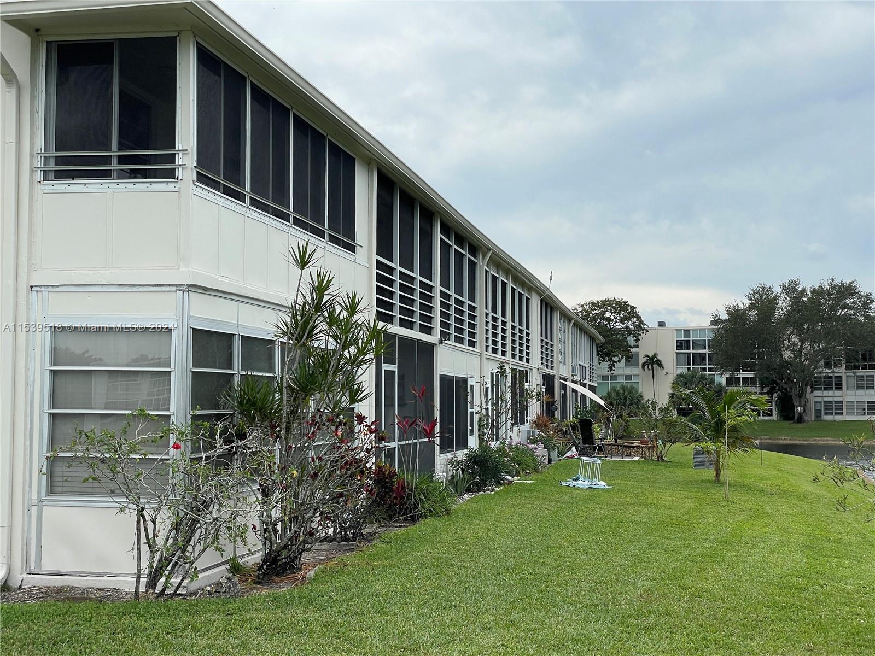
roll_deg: +0.2
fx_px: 1314
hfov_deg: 36.8
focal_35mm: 52
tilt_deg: +3.9
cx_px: 438
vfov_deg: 28.0
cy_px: 328
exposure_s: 1/1597
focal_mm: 6
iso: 25
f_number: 2
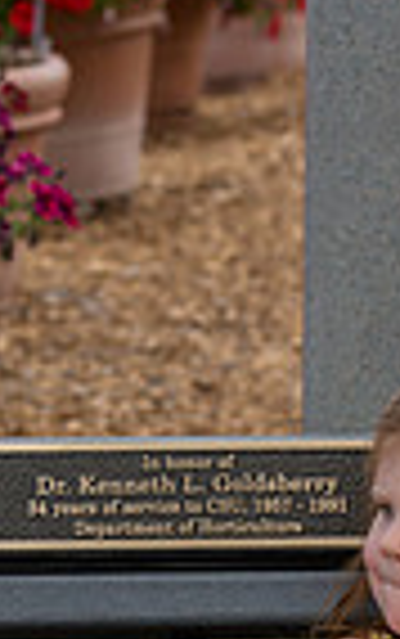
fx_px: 6684
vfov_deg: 5.5
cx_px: 148
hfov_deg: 3.4
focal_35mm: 384
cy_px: 628
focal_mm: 92
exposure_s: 1/250
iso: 400
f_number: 6.3
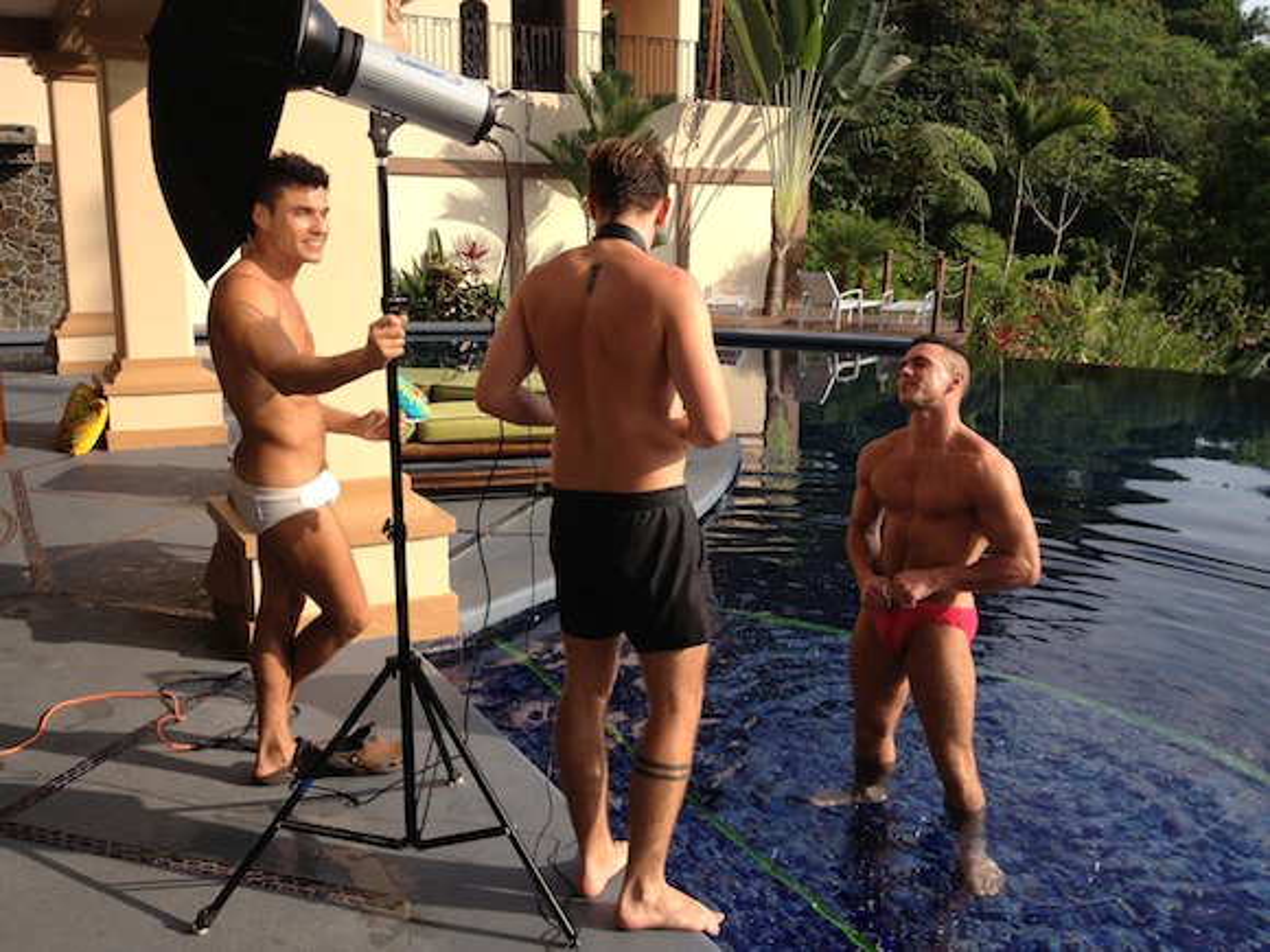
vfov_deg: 40.7
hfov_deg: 52.6
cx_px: 635
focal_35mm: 35
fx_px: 1284
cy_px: 476
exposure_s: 1/1227
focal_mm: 4.28
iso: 50
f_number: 2.4
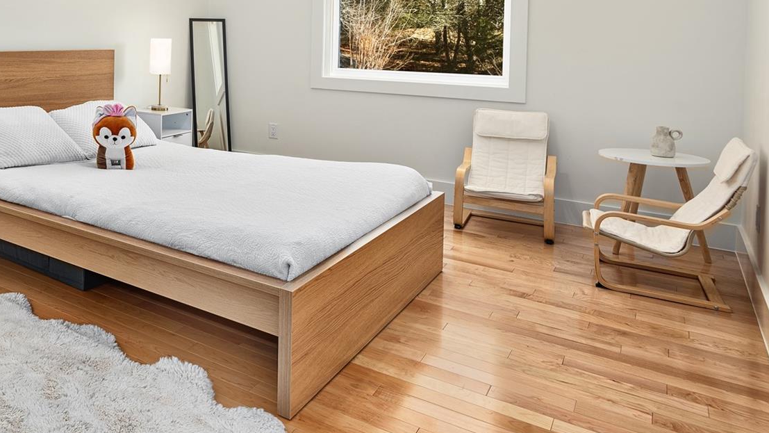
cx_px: 83
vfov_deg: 35.7
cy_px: 50
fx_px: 632
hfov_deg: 54.8
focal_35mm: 31
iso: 100
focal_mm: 16
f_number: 8
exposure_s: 1/2
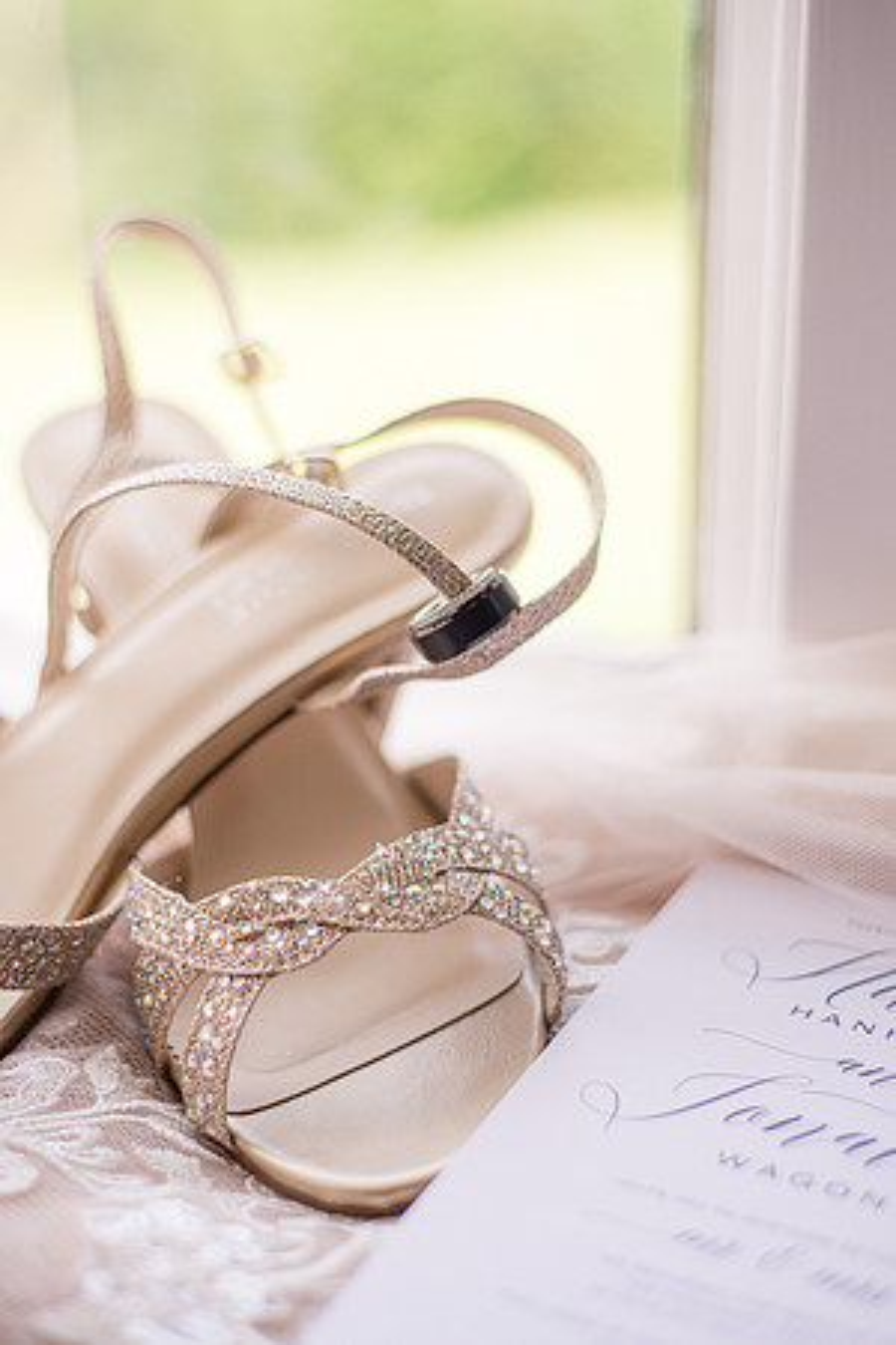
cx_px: 448
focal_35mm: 50
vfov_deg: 39.6
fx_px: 1867
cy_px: 672
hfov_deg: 27.0
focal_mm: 50
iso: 500
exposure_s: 1/1250
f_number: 2.2
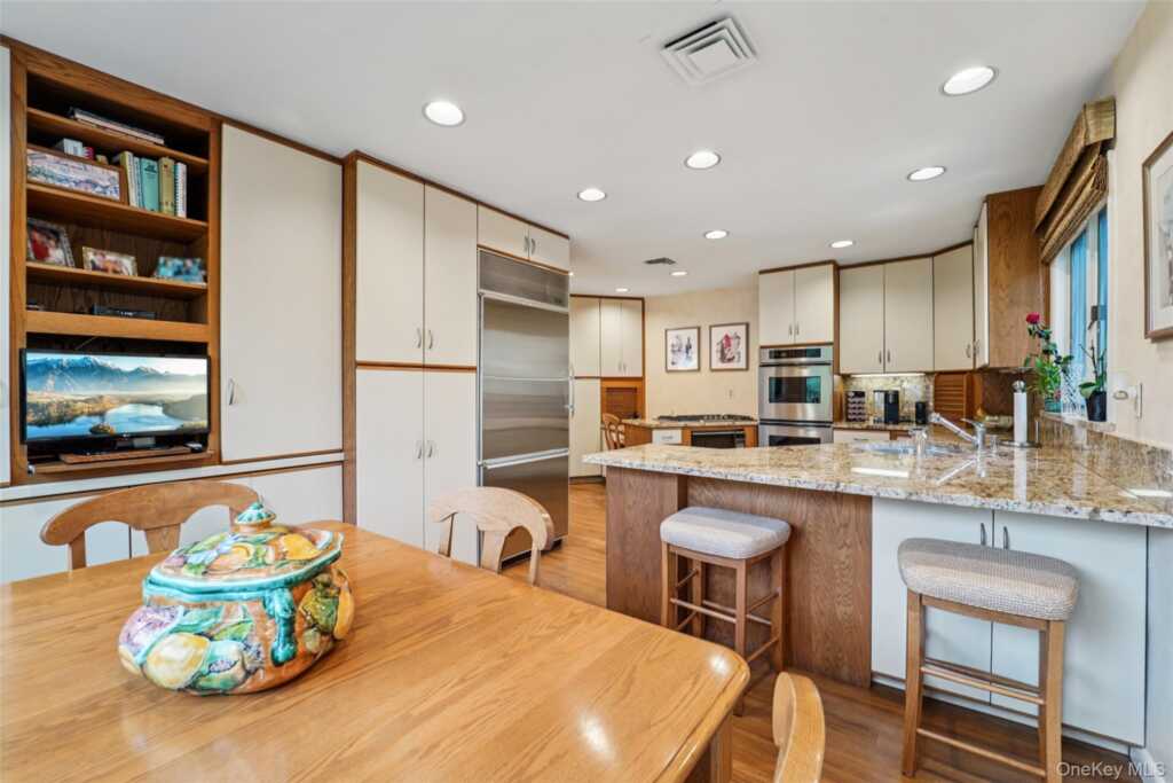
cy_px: 392
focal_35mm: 14
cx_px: 586
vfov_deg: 81.2
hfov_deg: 104.2
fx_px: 456
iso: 400
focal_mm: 14
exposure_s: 1/20
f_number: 8
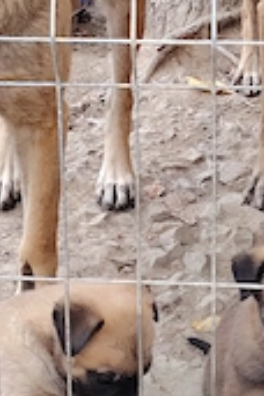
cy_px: 141
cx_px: 141
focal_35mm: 117
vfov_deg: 17.5
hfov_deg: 11.7
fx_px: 1287
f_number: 1.75
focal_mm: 5.25
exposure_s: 1/100
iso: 219
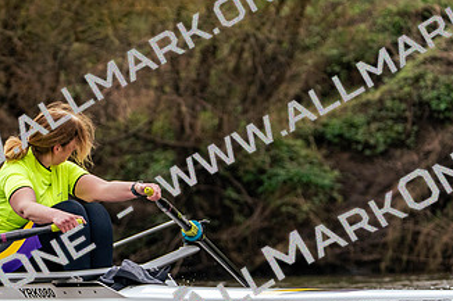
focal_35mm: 534
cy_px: 220
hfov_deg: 3.9
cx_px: 54
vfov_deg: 2.6
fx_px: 6716
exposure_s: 1/2000
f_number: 6.3
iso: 2500
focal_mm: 300
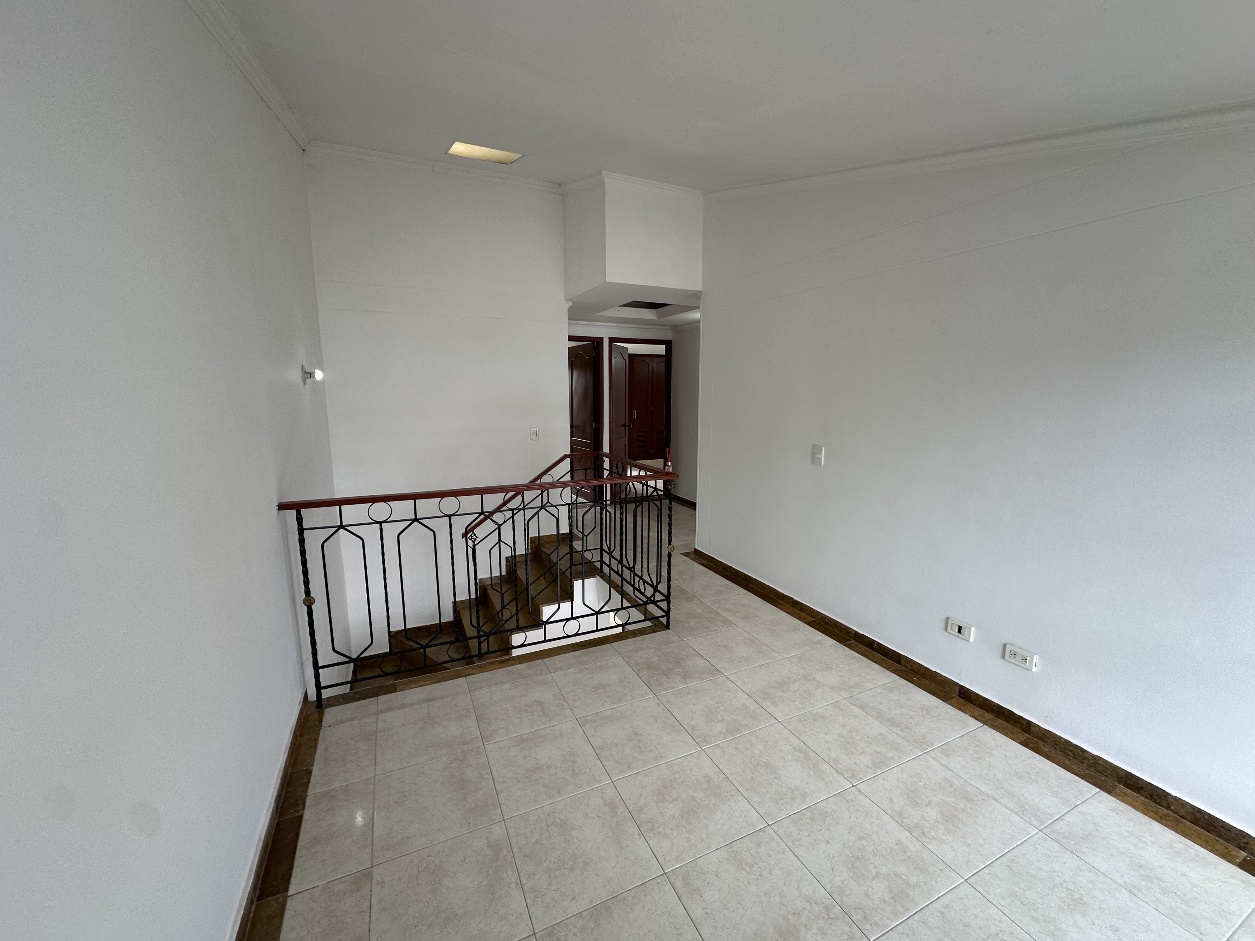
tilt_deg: -8.8
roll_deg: -1.0
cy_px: 470
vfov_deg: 85.7
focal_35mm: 14
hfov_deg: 102.1
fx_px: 508
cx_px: 628
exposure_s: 1/120
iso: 80
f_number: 2.2
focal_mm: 2.22
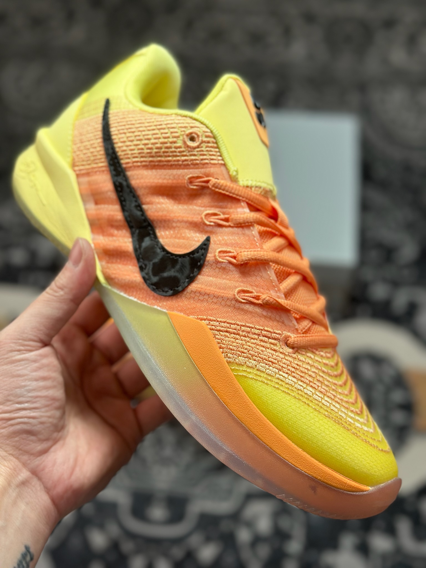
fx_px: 788
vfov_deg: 39.7
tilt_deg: -55.4
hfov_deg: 30.3
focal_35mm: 48
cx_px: 213
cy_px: 284
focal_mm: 6.86
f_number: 1.78
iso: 80
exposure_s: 1/1185
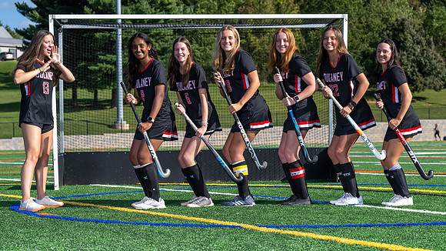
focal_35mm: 89
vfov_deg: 13.6
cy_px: 151
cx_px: 264
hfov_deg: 23.9
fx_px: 1050
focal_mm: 71
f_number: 5.6
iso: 40
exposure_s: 1/250
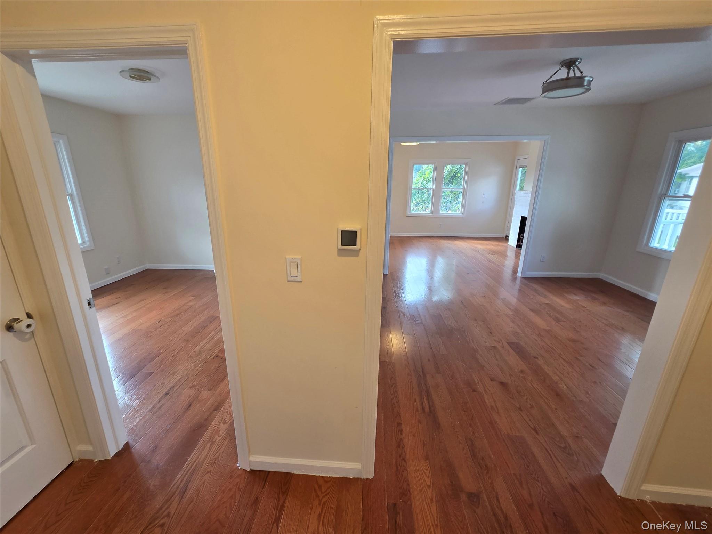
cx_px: 356
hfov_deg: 106.2
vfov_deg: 89.9
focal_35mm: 13
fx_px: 267
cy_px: 267
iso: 160
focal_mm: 2.2
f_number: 2.2
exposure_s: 1/120
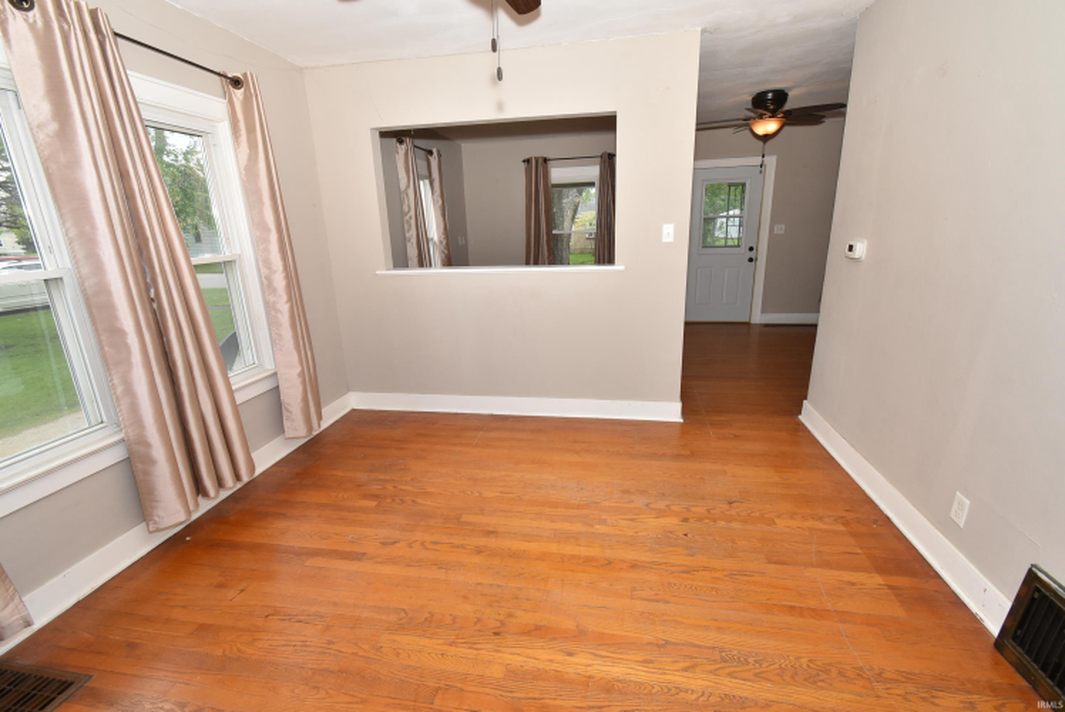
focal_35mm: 15
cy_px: 356
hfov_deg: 100.3
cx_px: 532
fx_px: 444
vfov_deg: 77.4
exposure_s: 1/100
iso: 400
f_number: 9
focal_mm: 10
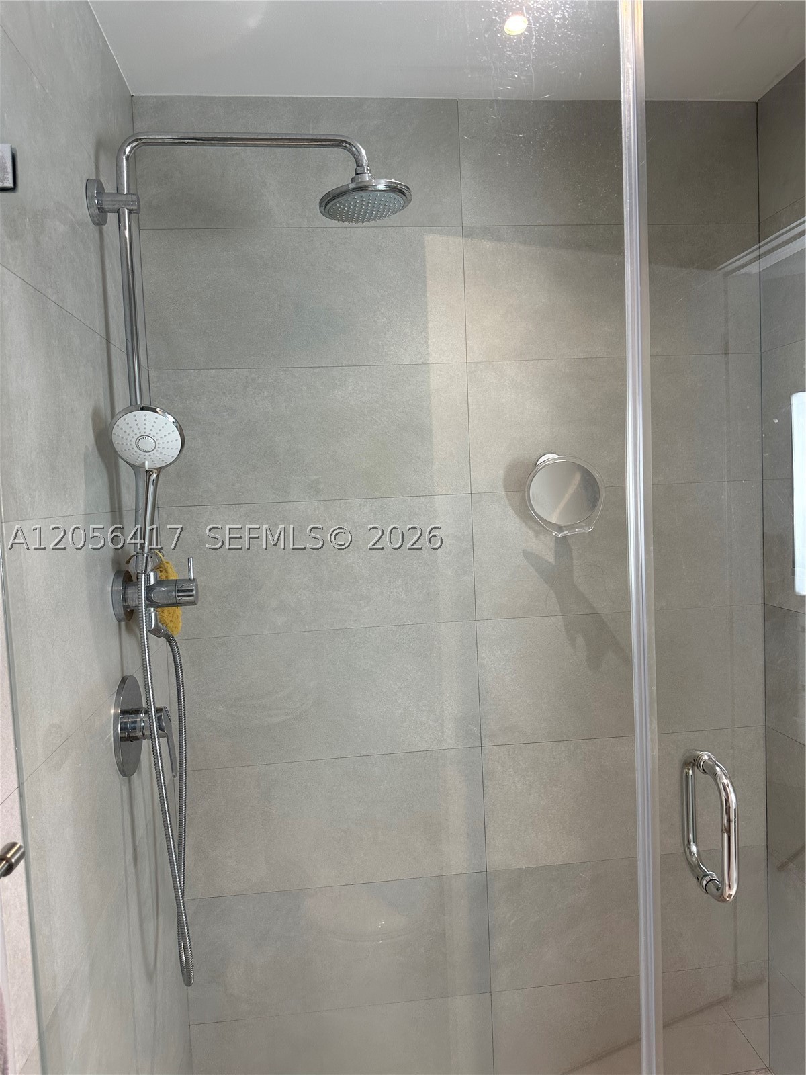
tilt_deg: -3.2
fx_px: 745
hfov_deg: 56.8
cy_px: 538
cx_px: 403
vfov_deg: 71.6
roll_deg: +2.5
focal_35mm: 24
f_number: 1.78
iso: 125
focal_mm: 6.86
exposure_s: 1/60
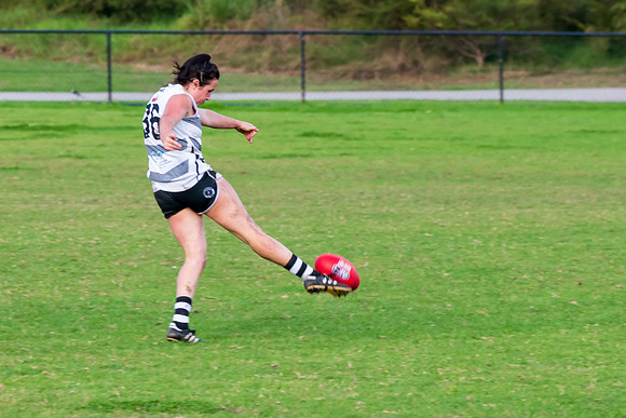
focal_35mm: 440
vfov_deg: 3.1
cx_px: 365
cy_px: 119
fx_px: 7656
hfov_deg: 4.7
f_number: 8
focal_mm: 220
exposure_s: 1/500
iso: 800
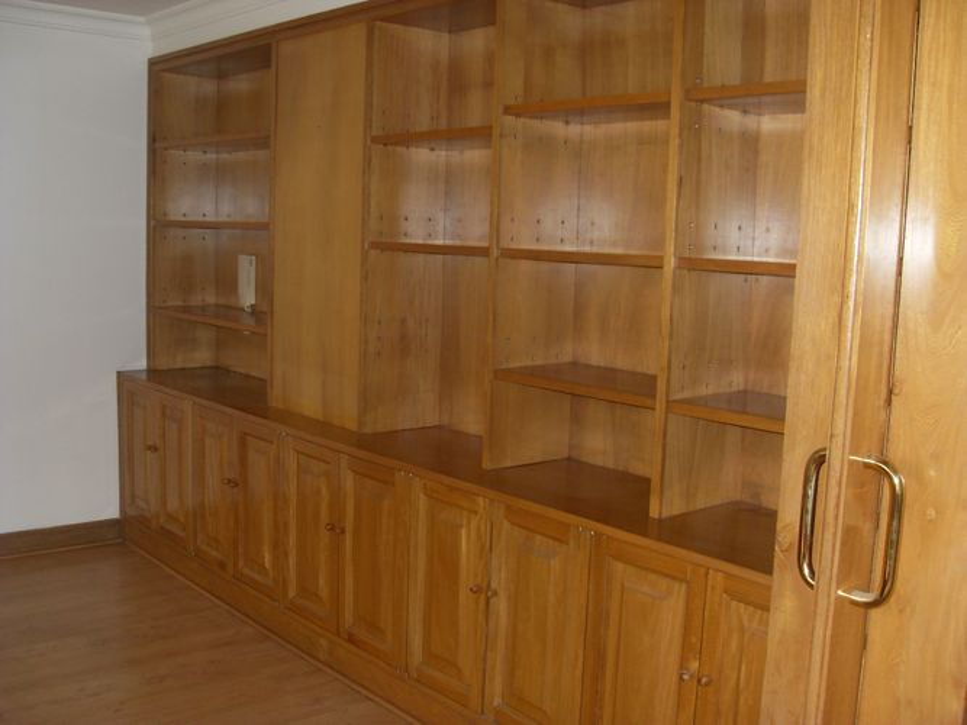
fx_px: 1033
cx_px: 484
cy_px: 362
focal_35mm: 37
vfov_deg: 38.7
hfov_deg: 50.1
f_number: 2.8
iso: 100
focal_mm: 6.3
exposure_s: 1/45
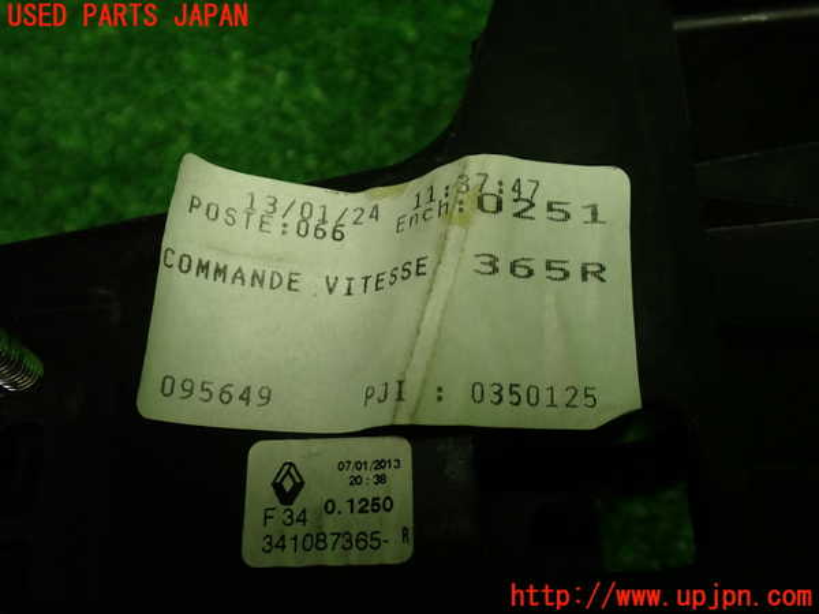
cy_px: 307
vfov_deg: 39.7
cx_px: 410
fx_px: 852
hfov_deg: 51.4
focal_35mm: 36
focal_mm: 6.37
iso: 200
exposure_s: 1/50
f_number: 2.5
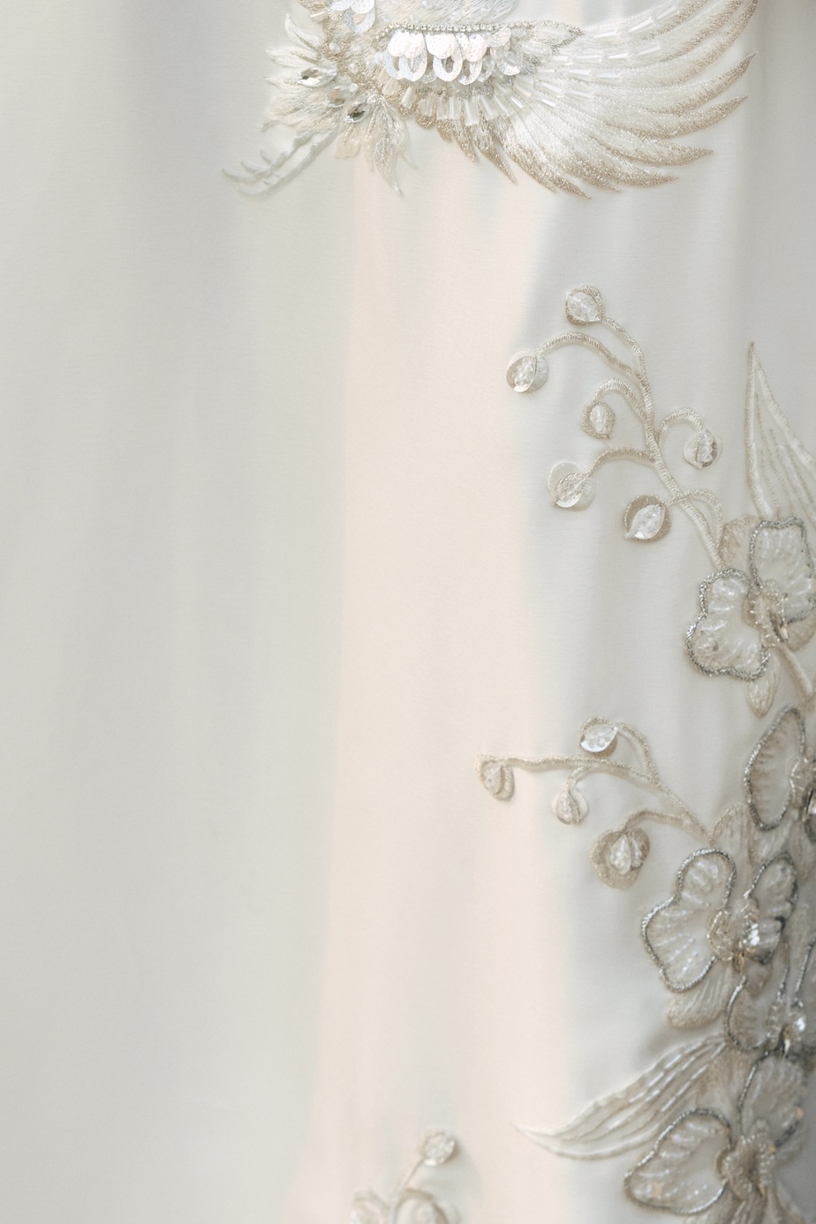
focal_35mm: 166
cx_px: 516
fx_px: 5644
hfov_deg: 8.3
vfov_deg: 12.4
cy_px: 478
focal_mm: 85
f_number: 4.5
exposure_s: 1/1250
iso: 320
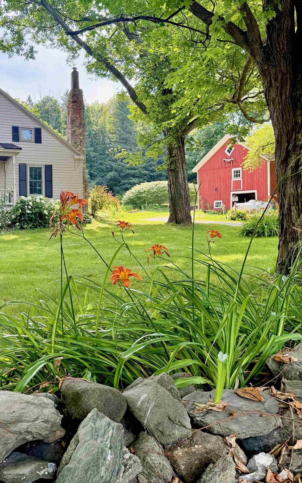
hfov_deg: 36.0
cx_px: 59
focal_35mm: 34
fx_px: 448
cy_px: 242
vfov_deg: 56.7
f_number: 1.8
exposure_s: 1/494
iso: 100
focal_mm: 6.8
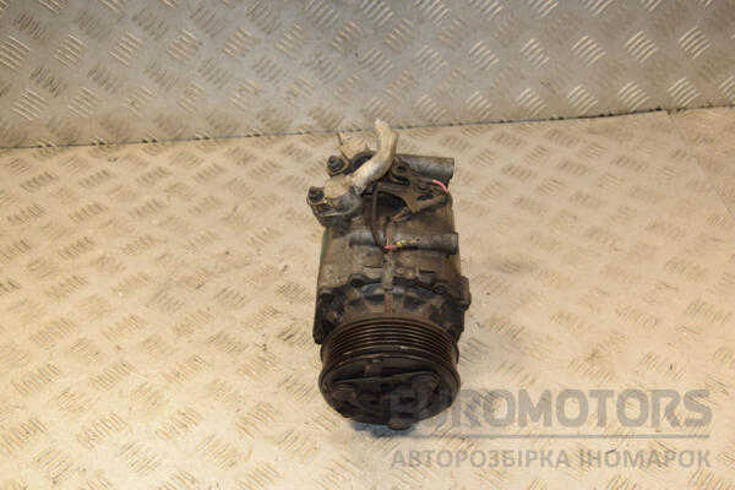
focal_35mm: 45
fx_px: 919
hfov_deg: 43.6
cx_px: 368
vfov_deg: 29.9
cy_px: 245
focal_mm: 30
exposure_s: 1/200
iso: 800
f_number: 6.3
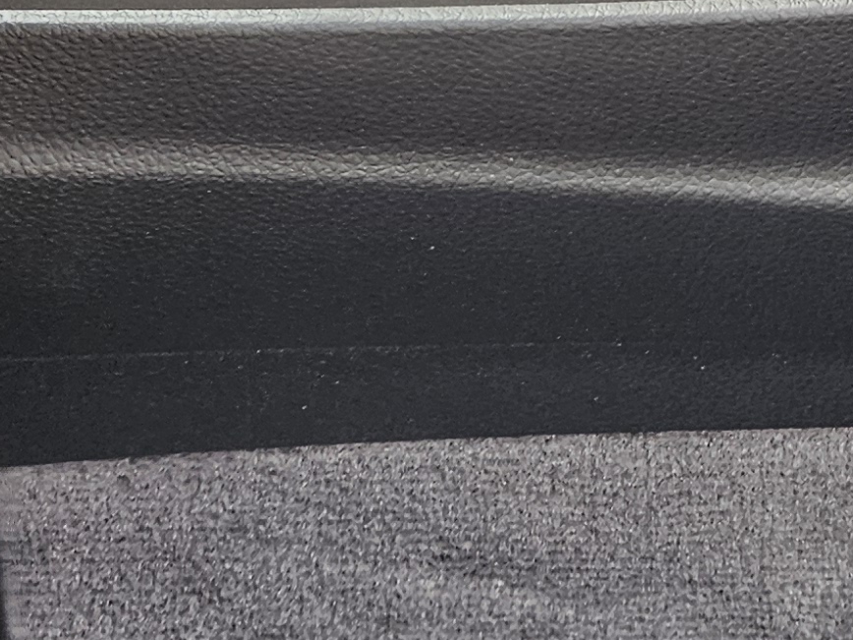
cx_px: 1140
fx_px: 2612
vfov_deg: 12.6
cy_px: -562
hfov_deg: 17.3
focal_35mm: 106
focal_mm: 5.4
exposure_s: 1/180
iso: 160
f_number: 1.8
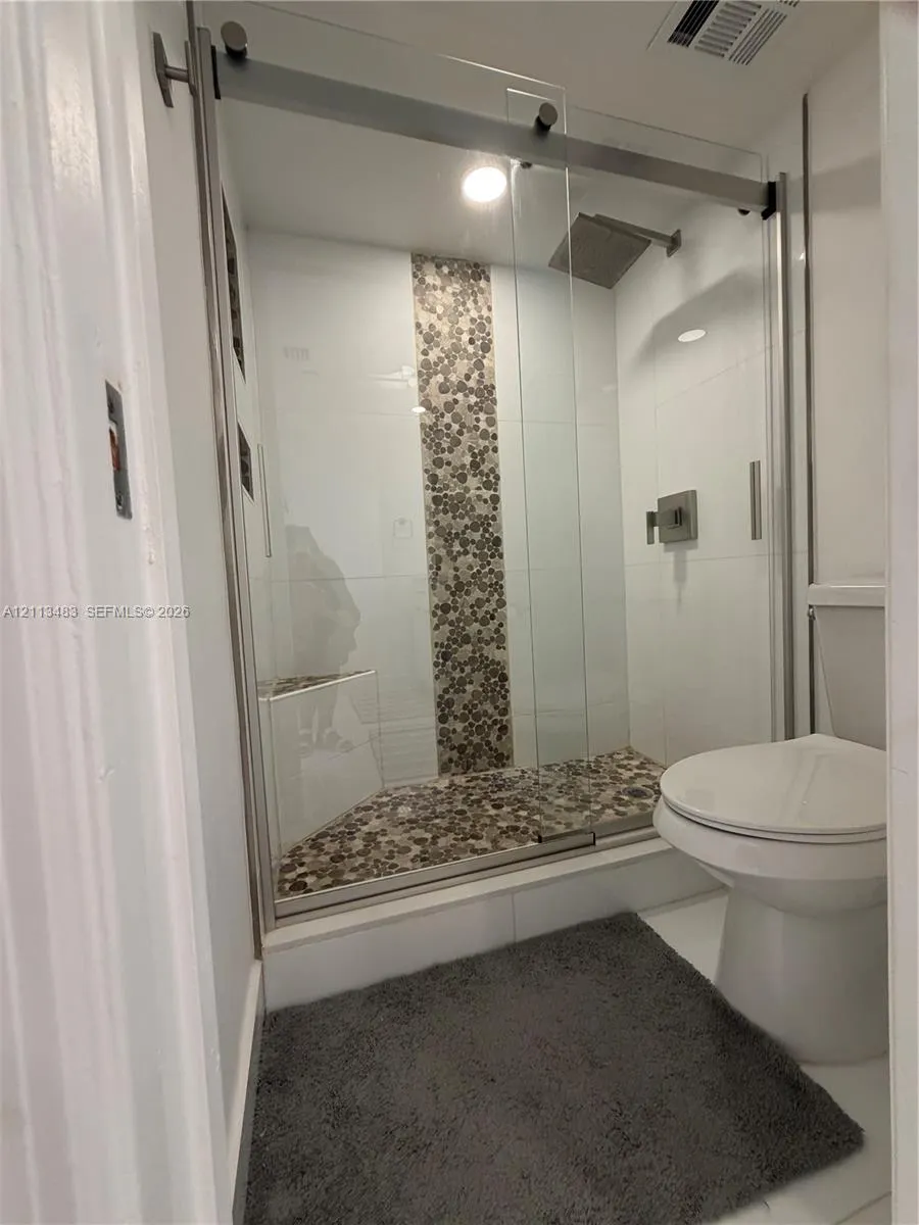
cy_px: 612
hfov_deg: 85.7
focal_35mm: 14
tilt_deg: -3.6
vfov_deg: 102.1
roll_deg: +3.5
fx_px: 496
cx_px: 460
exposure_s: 1/120
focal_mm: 2.22
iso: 250
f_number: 2.2
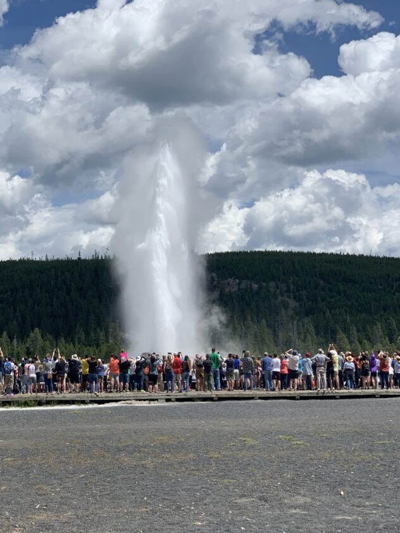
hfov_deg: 23.3
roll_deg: +1.3
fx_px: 970
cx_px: 162
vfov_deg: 30.7
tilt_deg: +6.8
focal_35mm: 63
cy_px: 271
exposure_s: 1/2398
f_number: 2.4
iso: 16
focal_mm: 6
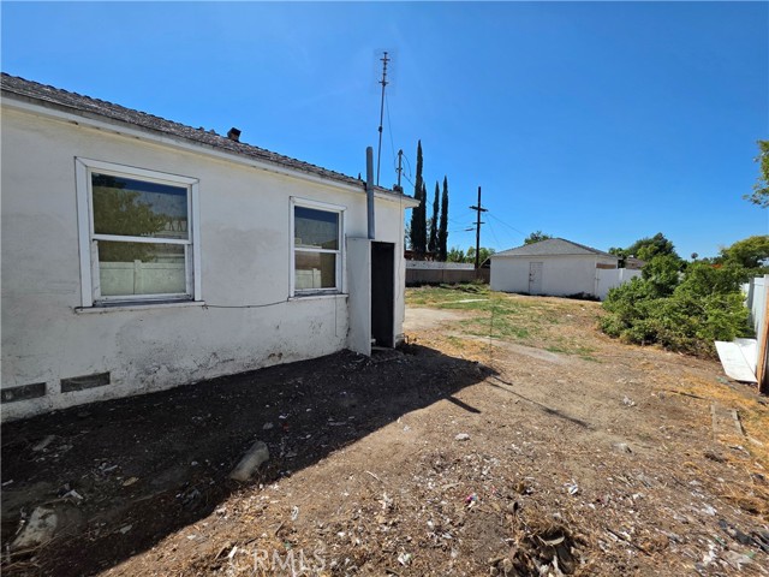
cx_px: 384
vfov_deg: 89.9
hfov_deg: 106.2
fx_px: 289
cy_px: 288
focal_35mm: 13
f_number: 1.9
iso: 40
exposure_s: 1/2259
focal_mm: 2.2
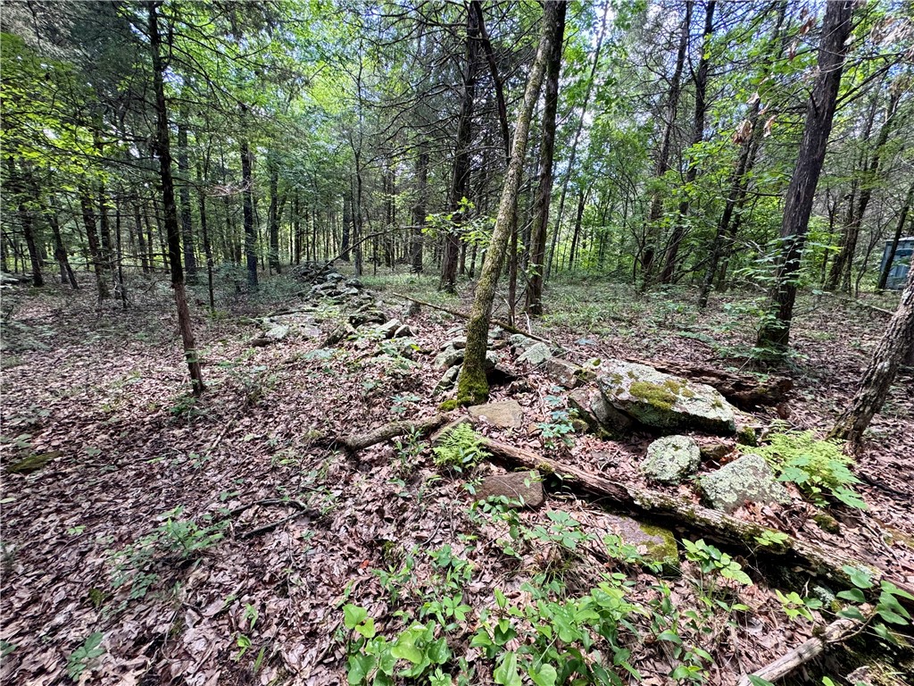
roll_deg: -3.1
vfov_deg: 85.7
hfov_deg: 102.1
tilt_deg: -12.4
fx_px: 370
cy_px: 343
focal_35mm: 14
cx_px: 457
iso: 125
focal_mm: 2.22
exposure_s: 1/99
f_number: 2.2
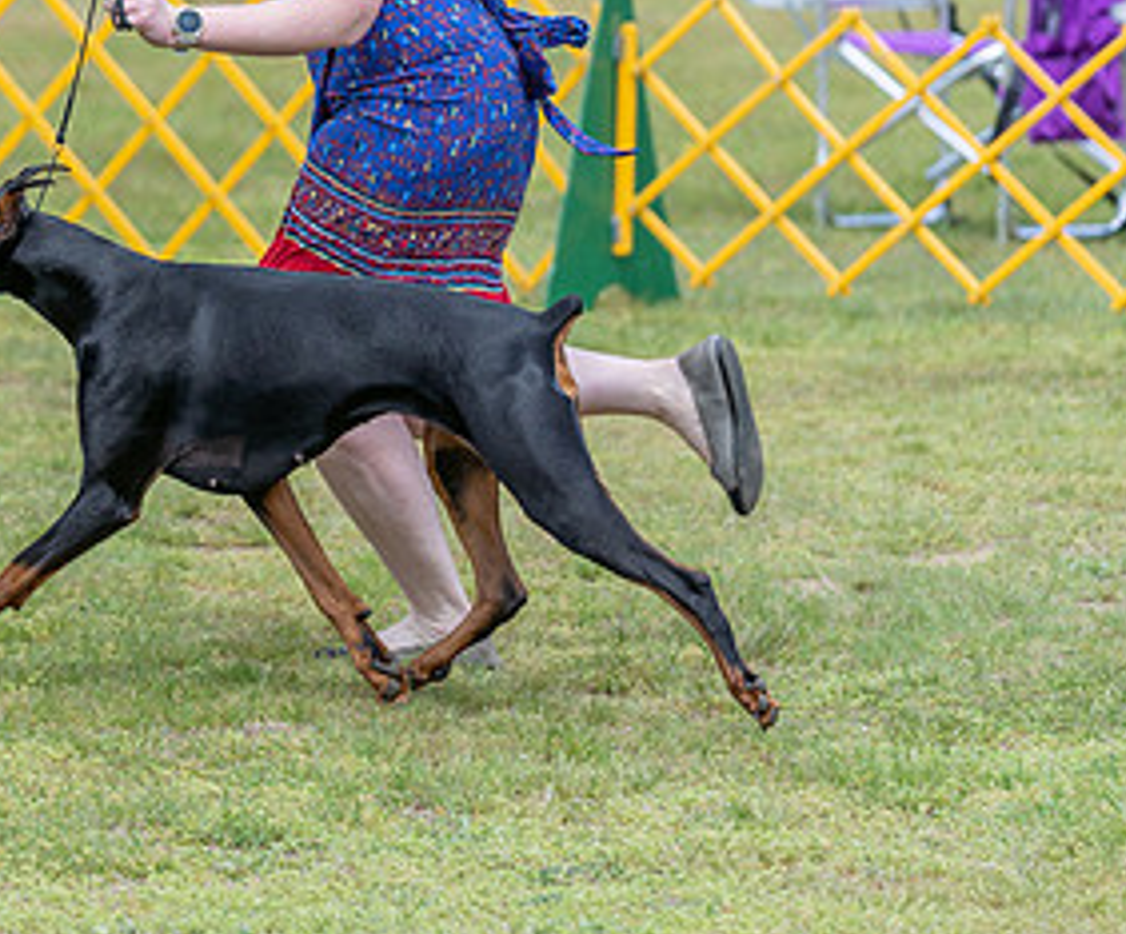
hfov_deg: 5.6
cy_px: 62
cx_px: -180
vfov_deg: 4.6
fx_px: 11531
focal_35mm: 341
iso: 100
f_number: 3.2
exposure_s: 1/800
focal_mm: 123
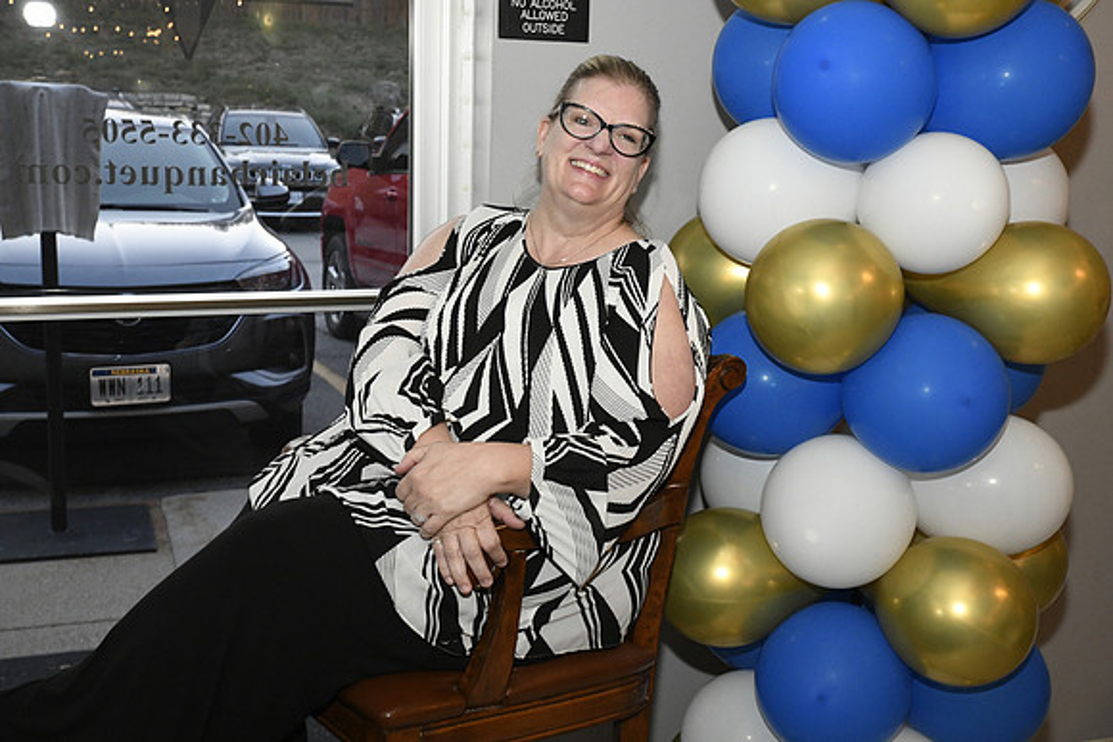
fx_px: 1422
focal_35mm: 46
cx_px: 556
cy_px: 371
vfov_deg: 29.3
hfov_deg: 42.7
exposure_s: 1/60
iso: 6400
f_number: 11
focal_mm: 46
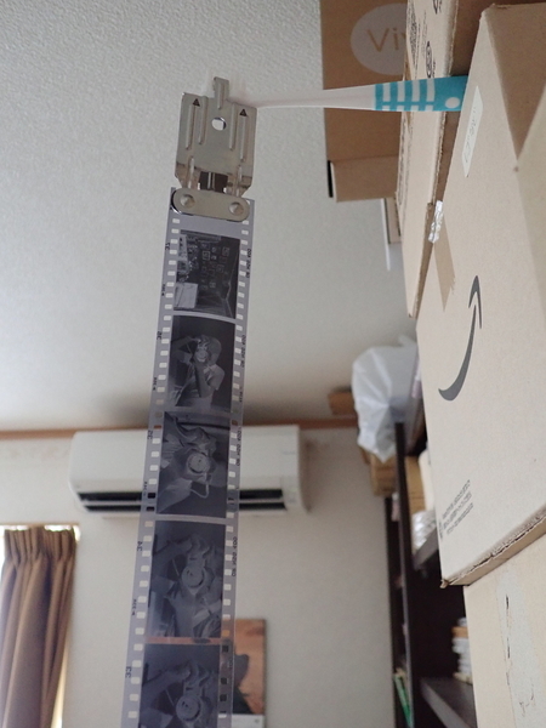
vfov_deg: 60.0
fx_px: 631
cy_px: 364
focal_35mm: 30
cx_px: 273
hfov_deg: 46.8
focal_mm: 5.5
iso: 800
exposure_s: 1/100
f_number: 2.3
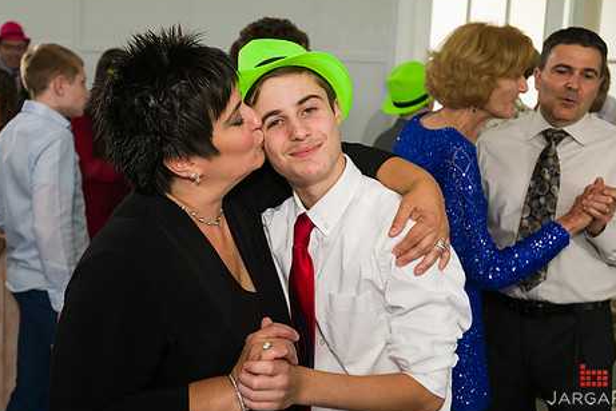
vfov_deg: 30.5
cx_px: 287
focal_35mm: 44
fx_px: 753
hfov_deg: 44.4
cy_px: 175
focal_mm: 35
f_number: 4
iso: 800
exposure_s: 1/200
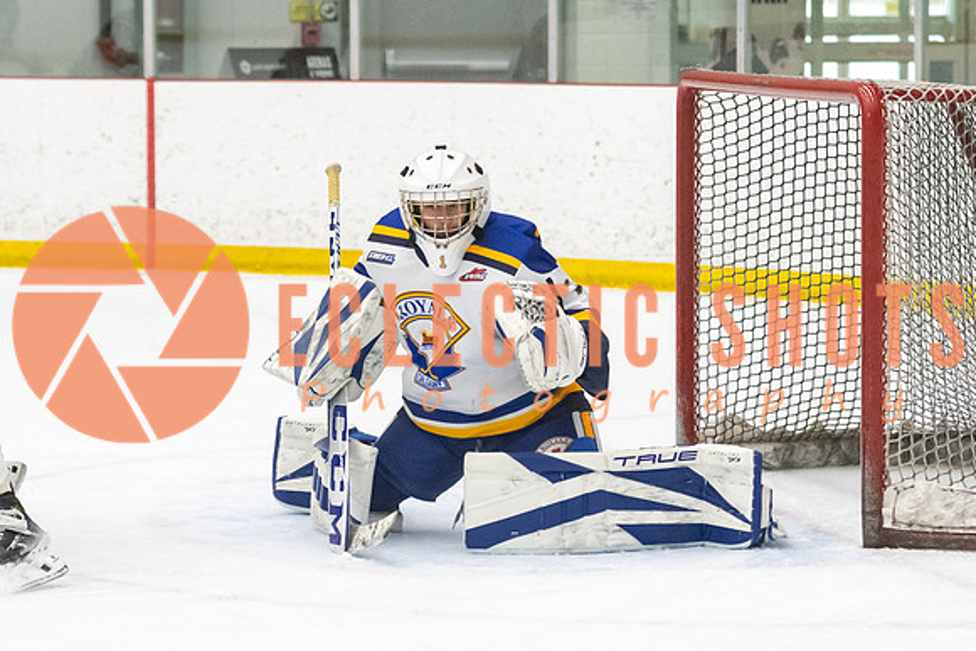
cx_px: 274
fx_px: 4620
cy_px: 326
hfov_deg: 12.0
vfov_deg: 8.1
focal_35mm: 170
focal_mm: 70
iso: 4000
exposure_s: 1/800
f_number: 2.8
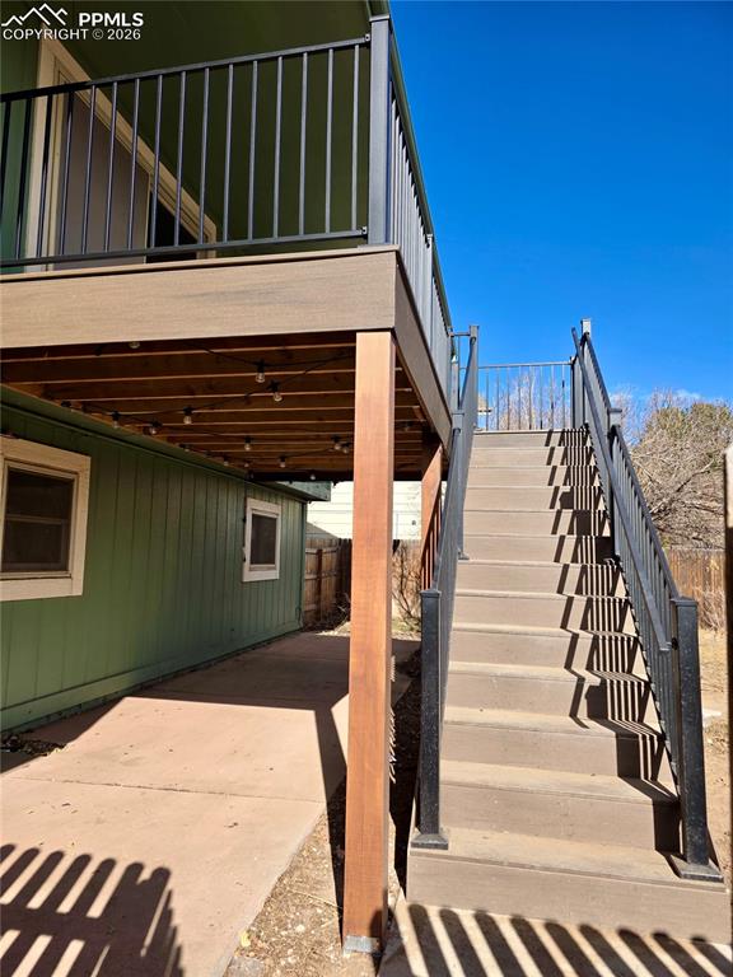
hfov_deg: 58.9
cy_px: 488
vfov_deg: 73.9
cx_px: 366
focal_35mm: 23
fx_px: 649
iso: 80
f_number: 1.7
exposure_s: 1/3972
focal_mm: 6.3
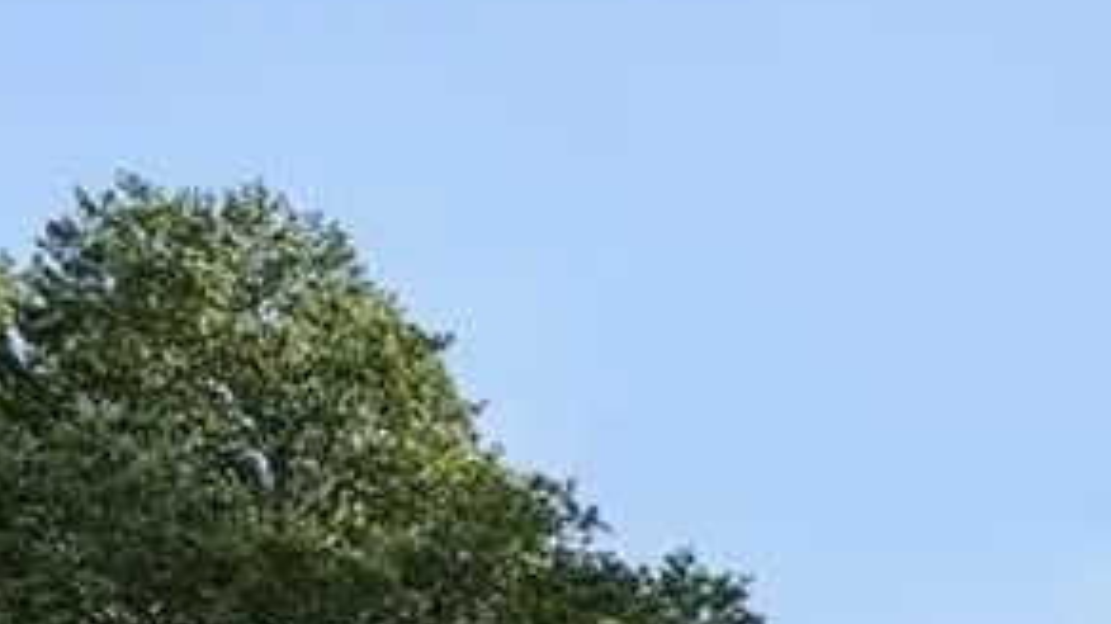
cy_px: 1052
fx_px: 1296
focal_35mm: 44
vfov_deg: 20.8
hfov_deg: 39.4
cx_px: 1176
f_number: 8
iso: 250
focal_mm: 12
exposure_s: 1/125
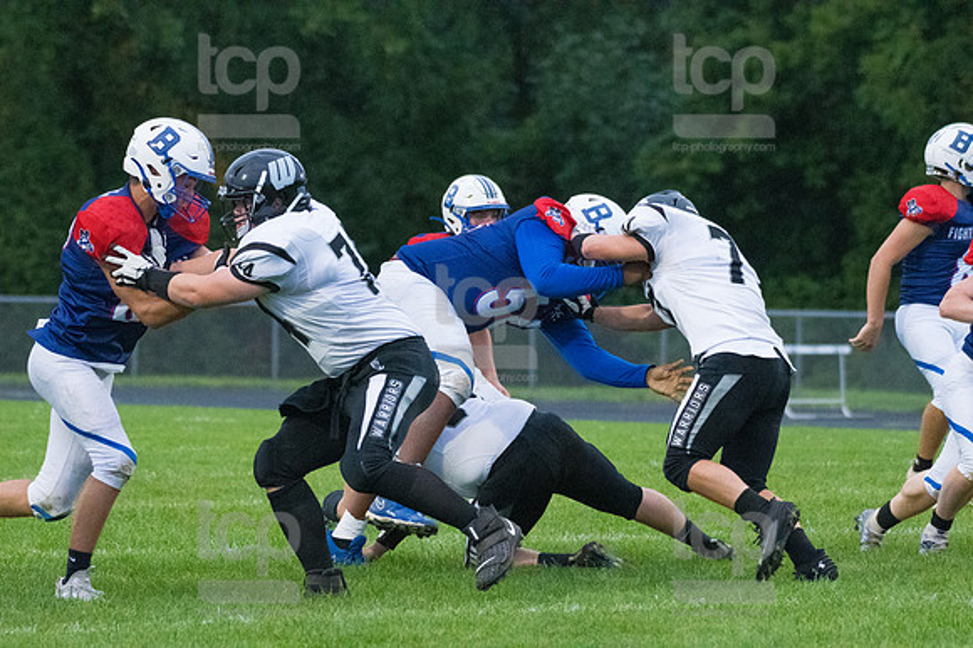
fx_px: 8914
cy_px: 324
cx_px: 486
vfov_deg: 4.2
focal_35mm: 330
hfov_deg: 6.2
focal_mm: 220
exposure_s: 1/2000
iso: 10000
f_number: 5.6
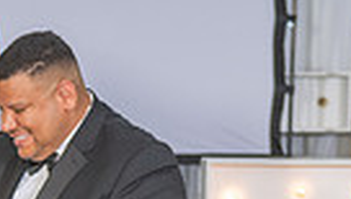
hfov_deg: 8.1
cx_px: -248
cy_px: 454
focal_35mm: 259
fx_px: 2414
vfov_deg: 4.6
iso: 500
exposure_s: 1/200
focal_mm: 58
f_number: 3.5
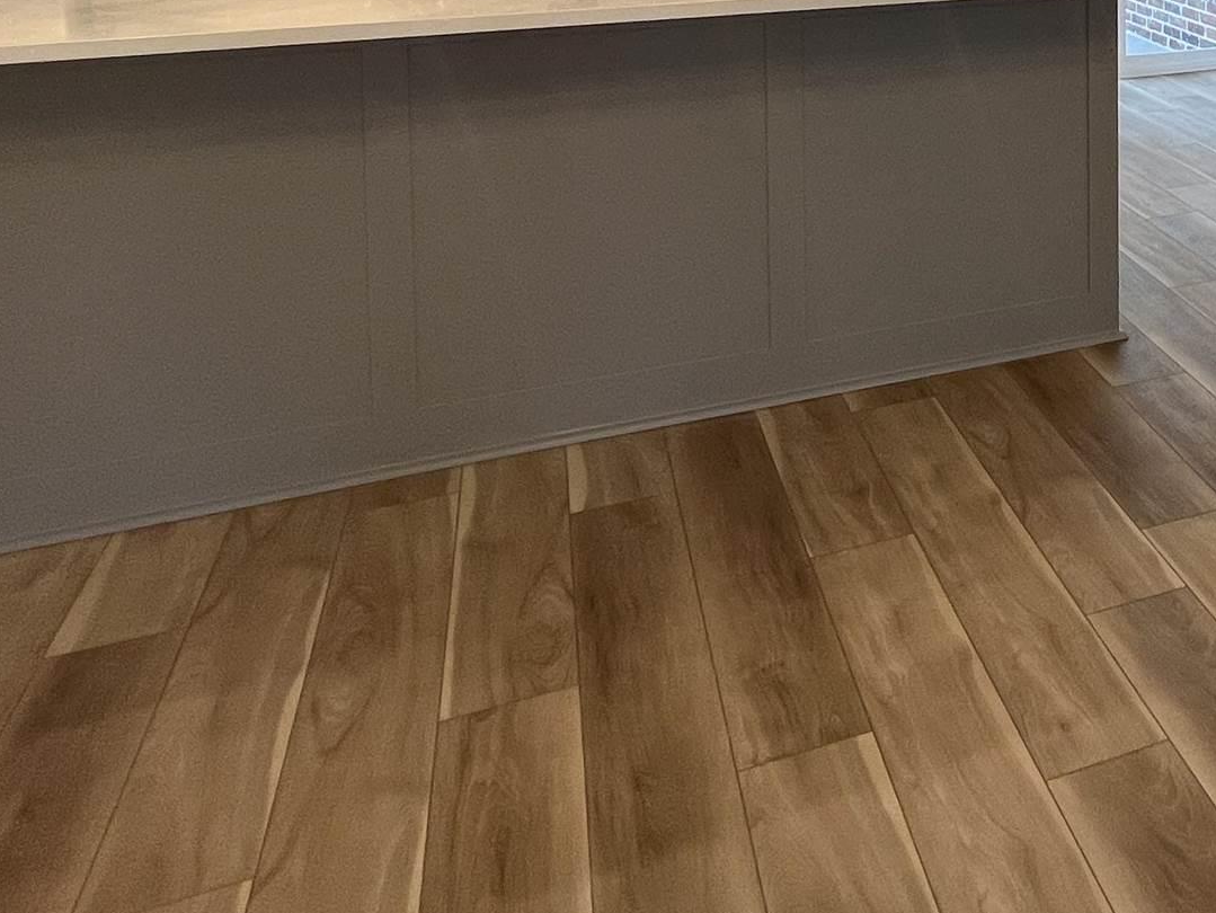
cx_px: 1219
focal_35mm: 37
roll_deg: -0.2
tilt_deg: -2.5
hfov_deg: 43.0
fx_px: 1300
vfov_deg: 32.6
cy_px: -152
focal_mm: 1.57
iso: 64
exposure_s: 1/120
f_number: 1.8
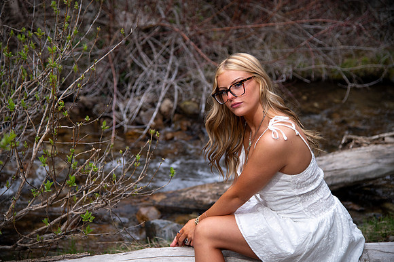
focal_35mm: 77
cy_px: 128
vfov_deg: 17.7
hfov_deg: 26.4
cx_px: 197
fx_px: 840
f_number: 4
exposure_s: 1/125
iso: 640
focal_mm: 75
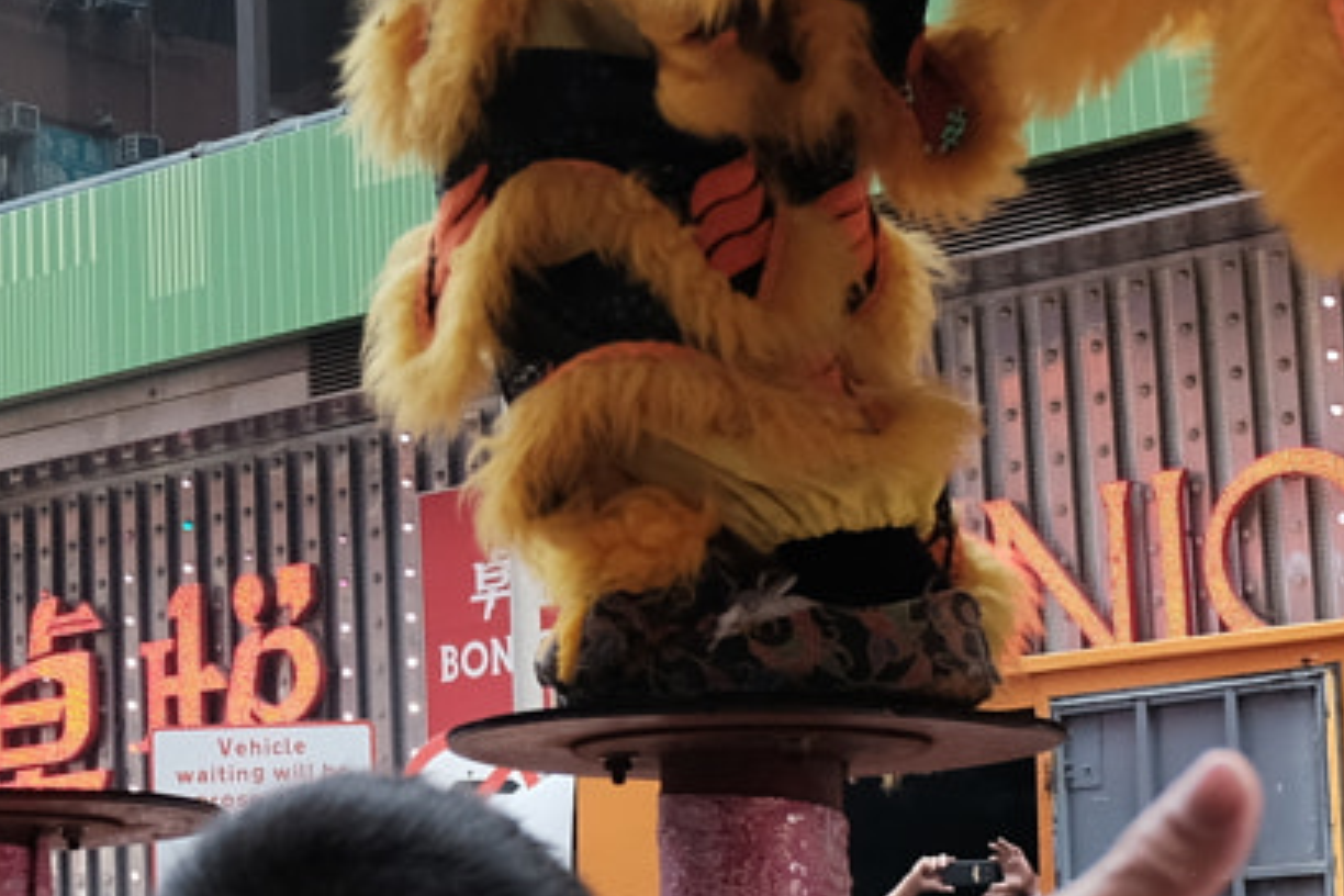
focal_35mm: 106
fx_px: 3957
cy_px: 394
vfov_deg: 12.9
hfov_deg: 19.0
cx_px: 168
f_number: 4
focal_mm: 18
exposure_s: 1/250
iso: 500
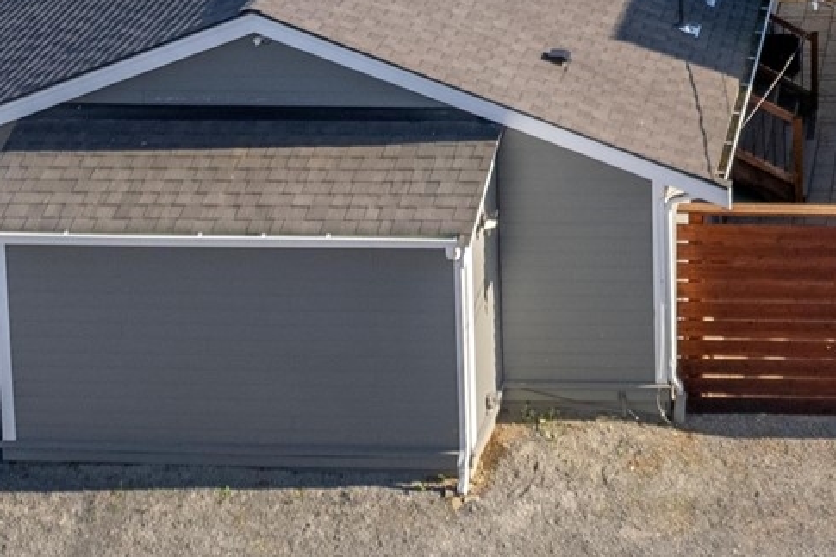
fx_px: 1787
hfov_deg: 24.3
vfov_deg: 16.5
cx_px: 949
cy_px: -203
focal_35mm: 77
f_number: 2.8
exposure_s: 1/1000
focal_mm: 8.38
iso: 100
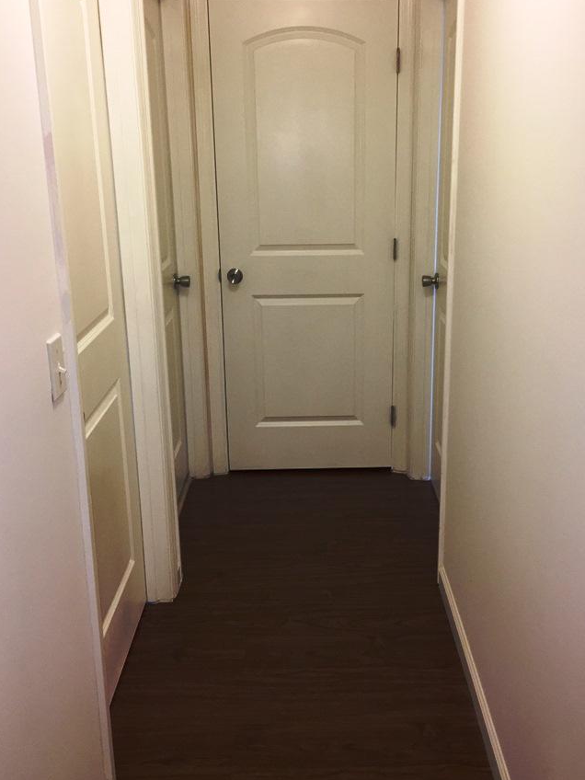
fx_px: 789
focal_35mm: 35
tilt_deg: -15.2
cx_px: 320
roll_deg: +0.2
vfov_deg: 52.6
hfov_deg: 40.7
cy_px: 362
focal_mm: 4.15
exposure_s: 1/30
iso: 64
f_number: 2.2
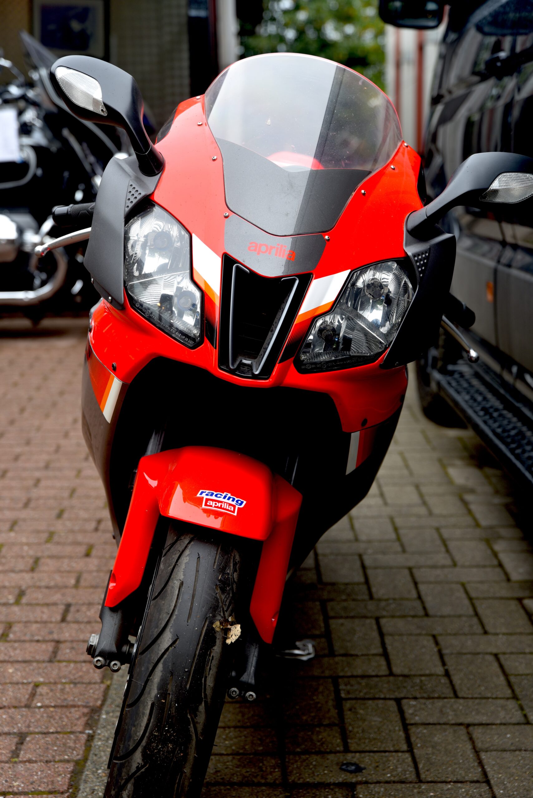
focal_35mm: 66
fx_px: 1464
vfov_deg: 30.5
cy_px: 399
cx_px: 266
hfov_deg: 20.6
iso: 100
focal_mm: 66
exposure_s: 1/80
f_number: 4.5
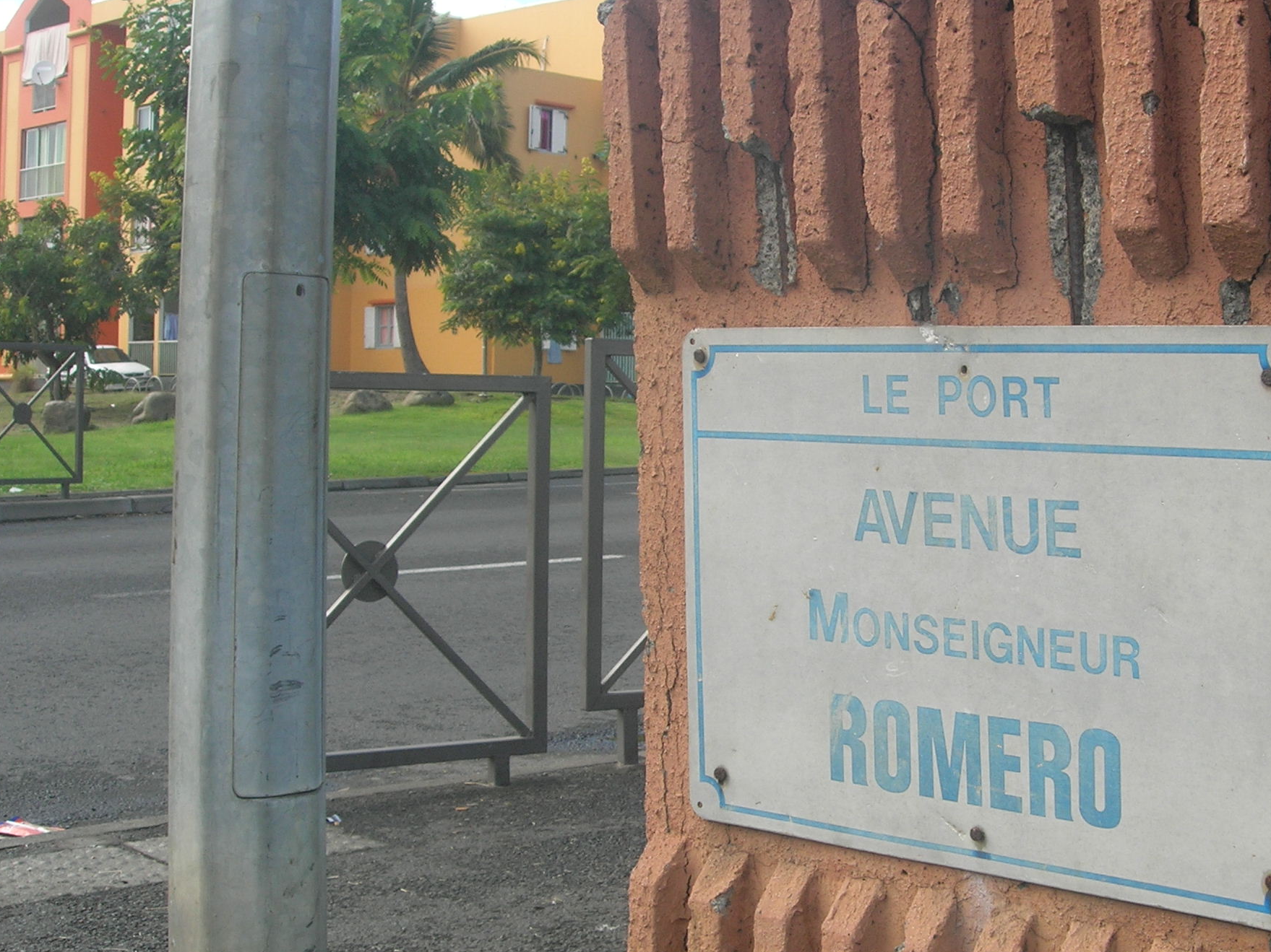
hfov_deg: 33.9
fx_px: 2056
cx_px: 893
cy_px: 544
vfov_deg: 26.1
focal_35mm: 56
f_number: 4.8
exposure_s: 1/217
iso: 64
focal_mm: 7.8
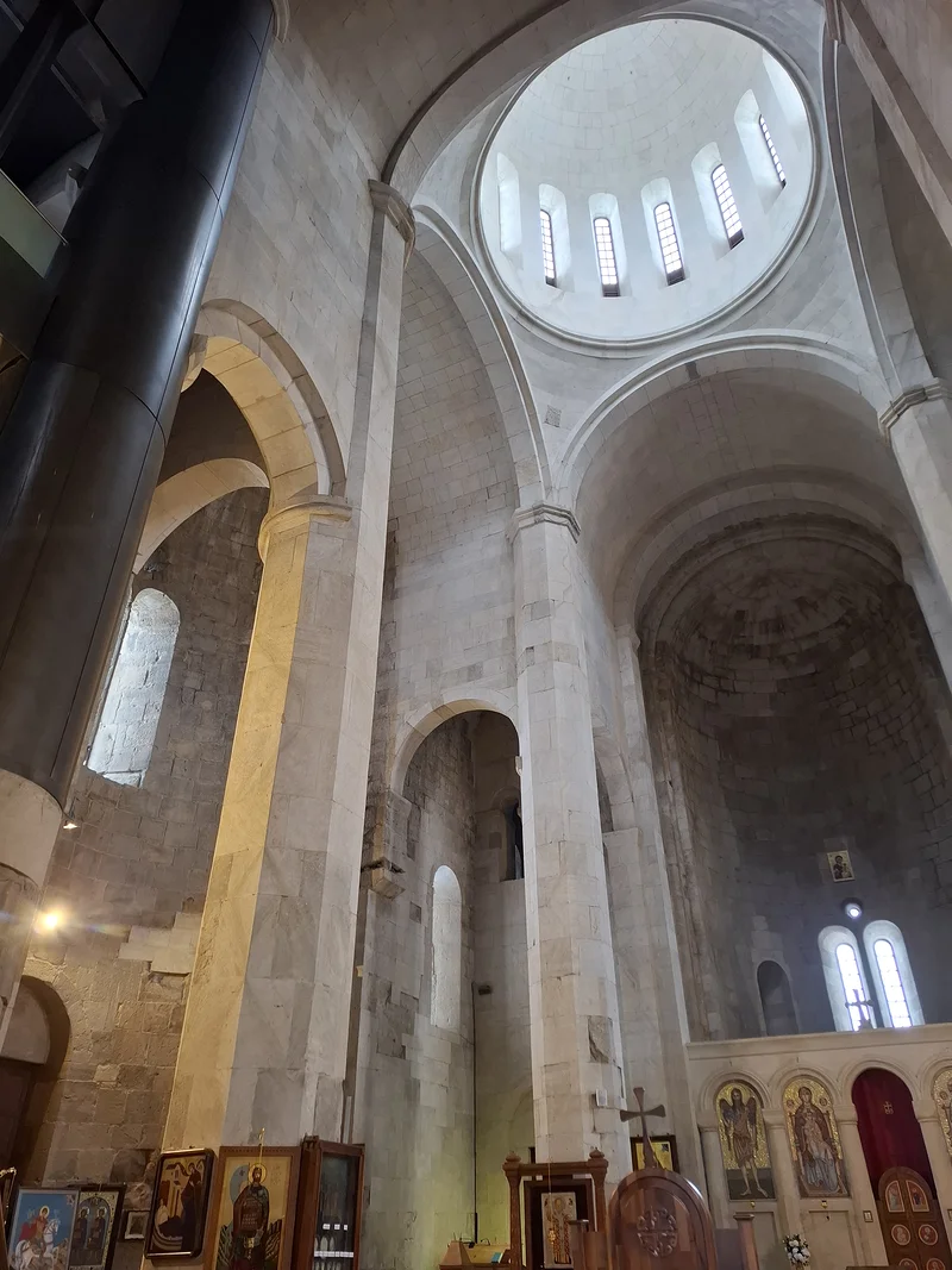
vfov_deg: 73.9
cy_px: 635
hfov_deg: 58.9
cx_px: 476
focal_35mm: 23
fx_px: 844
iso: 320
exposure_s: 1/50
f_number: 1.8
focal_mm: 5.54
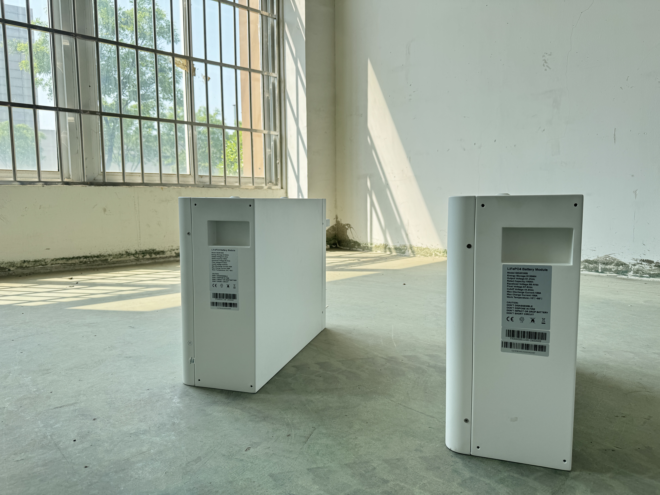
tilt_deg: -5.8
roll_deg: +0.5
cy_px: 248
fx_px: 458
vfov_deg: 56.8
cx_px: 330
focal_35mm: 24
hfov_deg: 71.6
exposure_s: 1/372
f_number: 1.78
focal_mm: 6.86
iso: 80
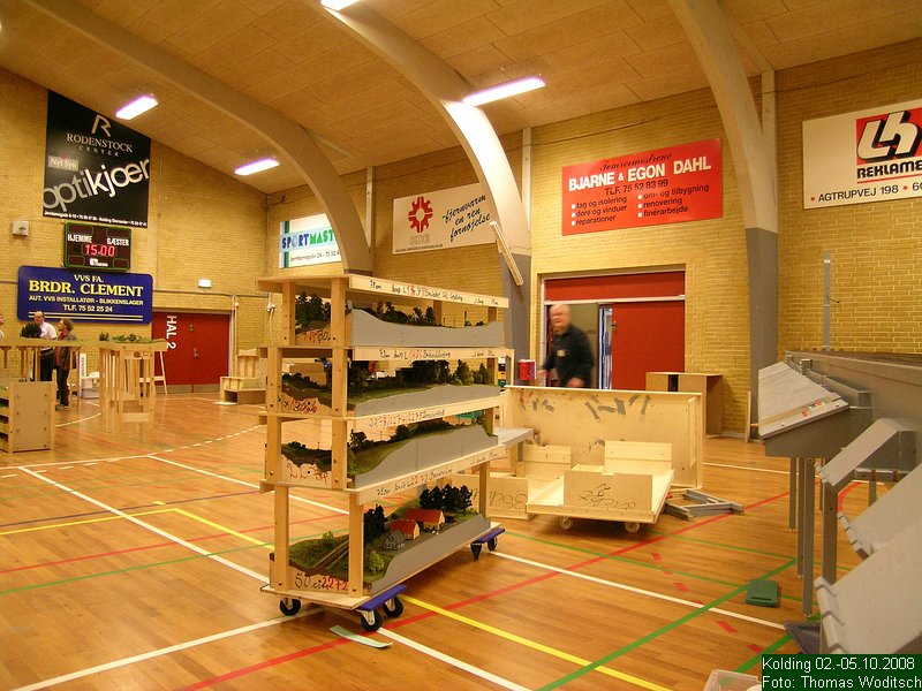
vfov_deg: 49.7
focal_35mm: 28
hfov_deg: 63.4
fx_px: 746
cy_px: 346
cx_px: 461
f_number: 2.8
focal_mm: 5.8
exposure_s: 1/16.3
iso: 200
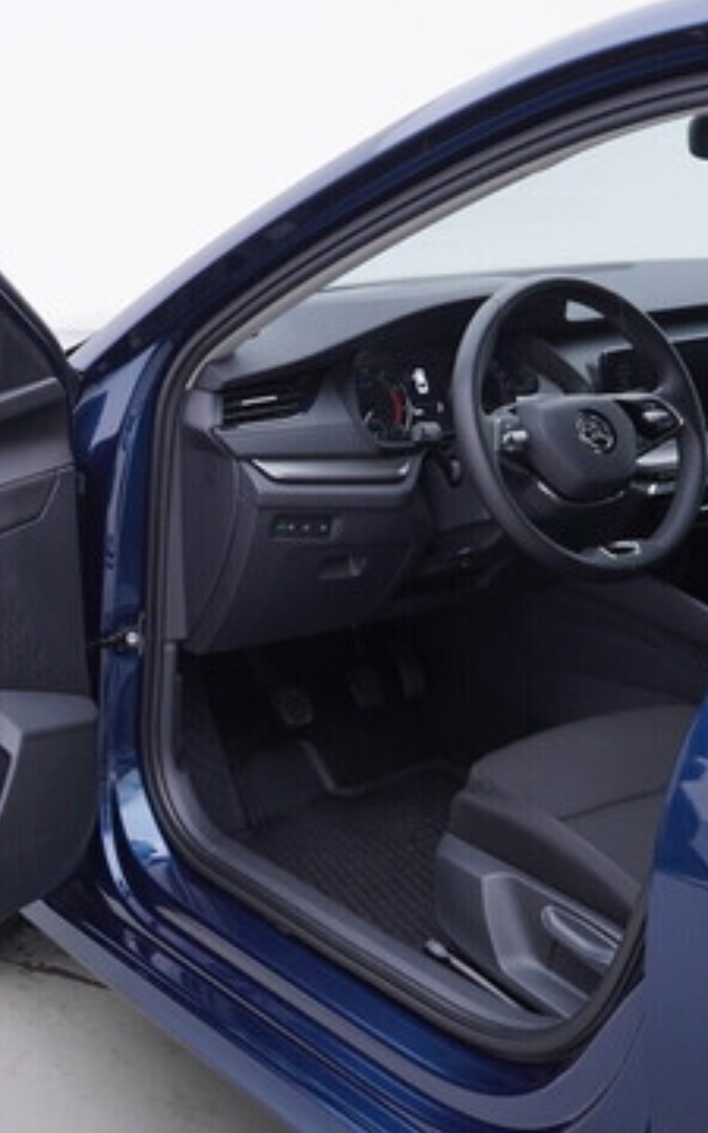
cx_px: 76
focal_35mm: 56
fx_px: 1729
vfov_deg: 36.3
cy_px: 571
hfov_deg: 22.6
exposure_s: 1/50
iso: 125
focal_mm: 24
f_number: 3.2
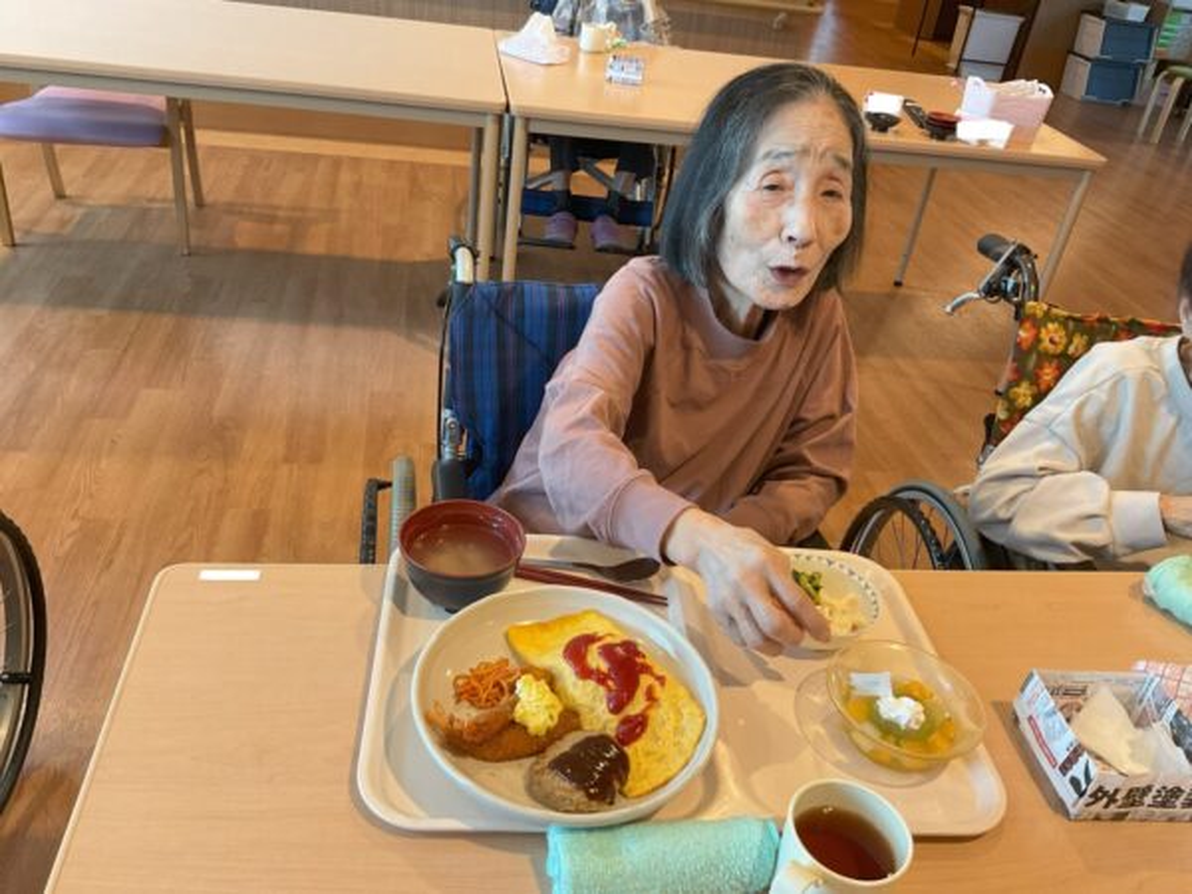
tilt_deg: -32.3
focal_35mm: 29
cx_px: 596
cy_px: 447
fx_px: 999
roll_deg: -7.2
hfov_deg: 61.7
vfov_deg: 48.2
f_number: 1.8
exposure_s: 1/60
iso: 80
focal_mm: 3
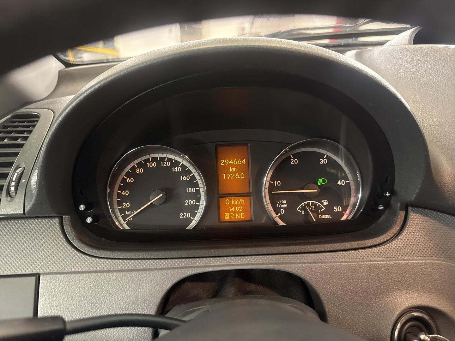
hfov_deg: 71.6
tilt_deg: -27.6
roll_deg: +1.1
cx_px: 228
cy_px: 170
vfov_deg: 56.8
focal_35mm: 24
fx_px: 315
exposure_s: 1/34
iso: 1000
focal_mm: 6.76
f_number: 1.78
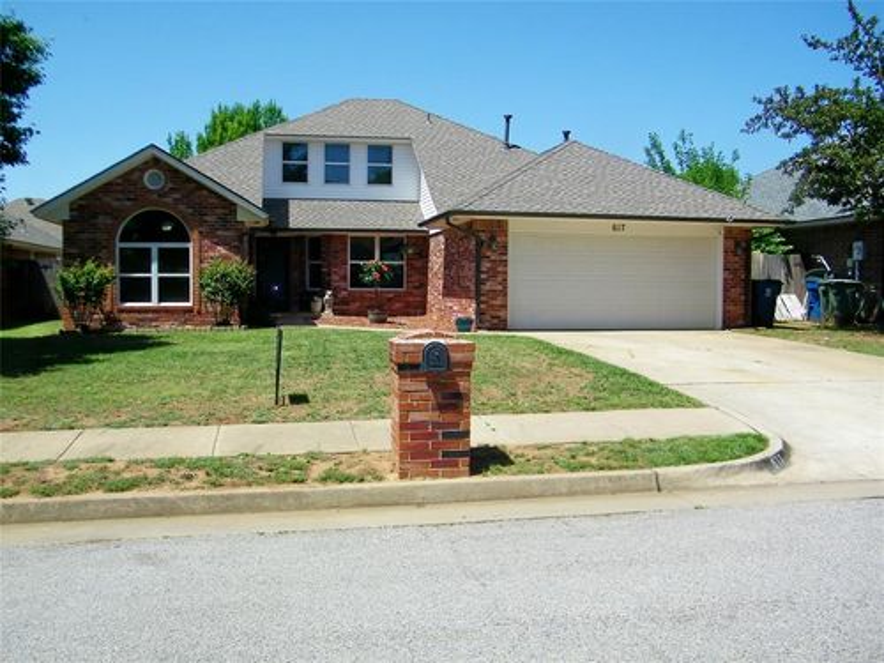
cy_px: 332
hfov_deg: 55.4
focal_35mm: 33
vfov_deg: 42.9
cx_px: 442
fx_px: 843
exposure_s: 1/250
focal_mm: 5.9
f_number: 7.2
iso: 80
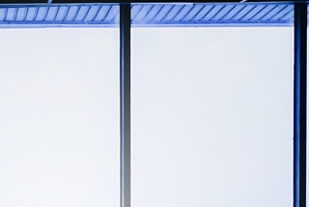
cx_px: -31
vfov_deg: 11.3
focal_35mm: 118
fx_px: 1014
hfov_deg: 16.8
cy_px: 283
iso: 125
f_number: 4
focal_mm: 15.6
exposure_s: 1/320
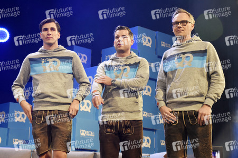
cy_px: 79
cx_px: 119
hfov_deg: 27.0
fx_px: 495
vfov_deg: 18.2
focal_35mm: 75
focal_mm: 50
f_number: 6.3
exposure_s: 1/60
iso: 2000
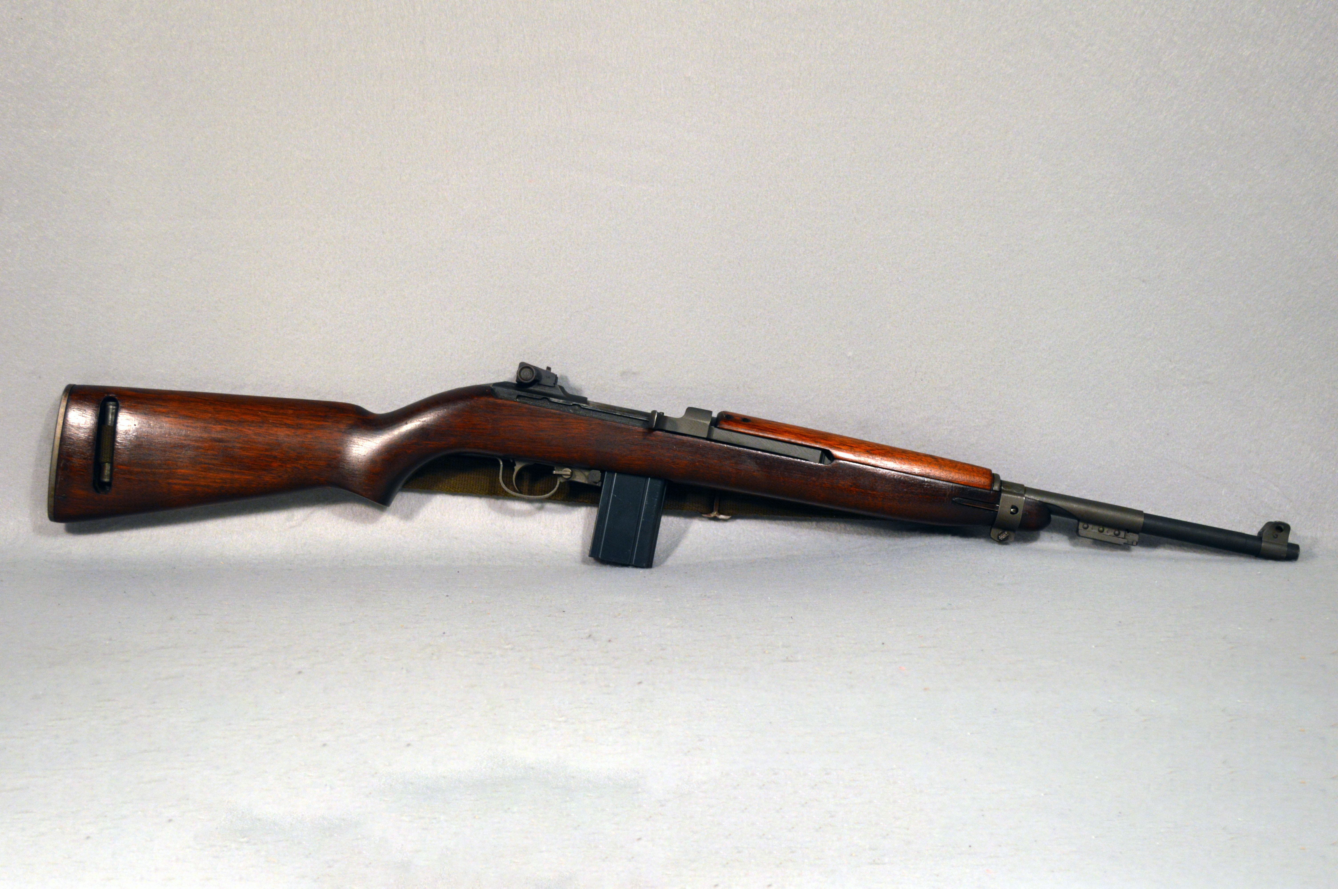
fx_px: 1950
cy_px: 444
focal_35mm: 52
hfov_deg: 37.9
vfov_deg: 25.7
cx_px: 669
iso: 400
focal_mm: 35
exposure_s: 1/80
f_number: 5
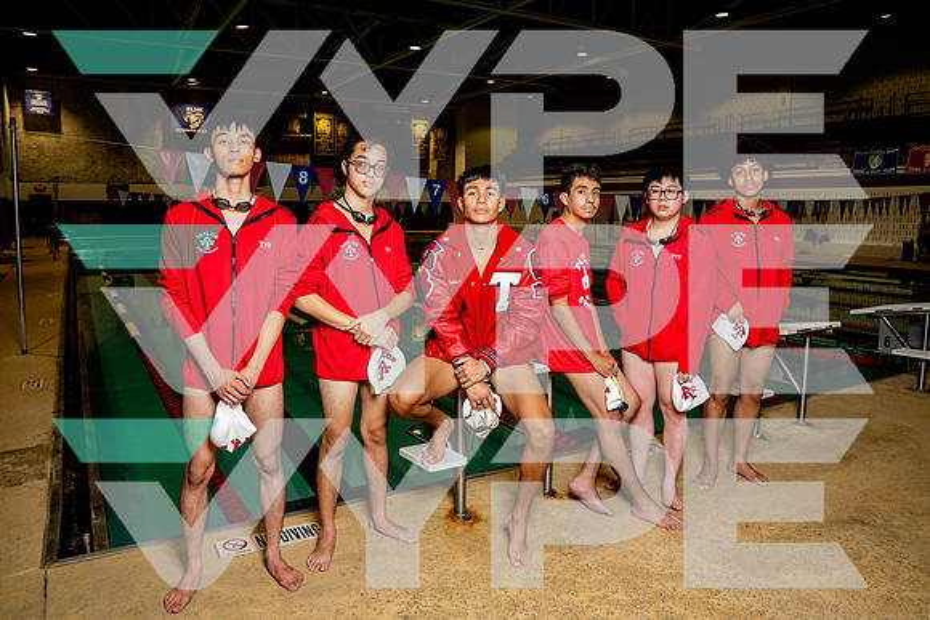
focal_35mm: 25
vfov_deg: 50.7
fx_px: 655
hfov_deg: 70.7
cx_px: 464
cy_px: 306
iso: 1600
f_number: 8
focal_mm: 24
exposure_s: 1/250
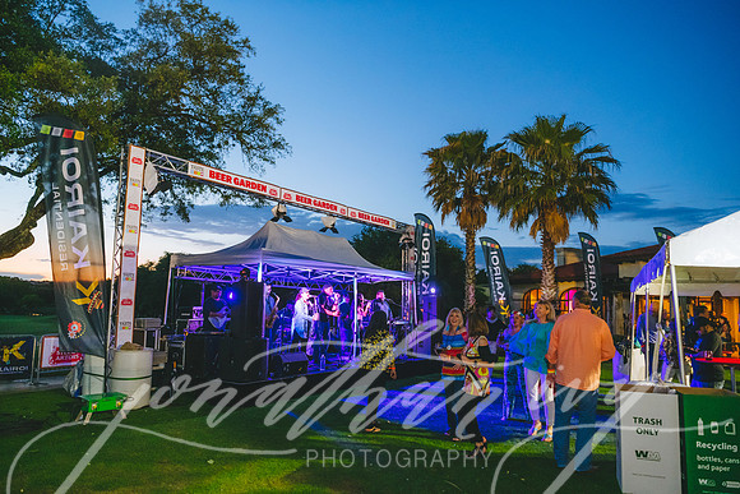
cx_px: 370
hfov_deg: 73.7
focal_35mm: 24
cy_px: 247
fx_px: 493
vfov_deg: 53.2
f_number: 3.5
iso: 2500
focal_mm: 24
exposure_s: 1/60
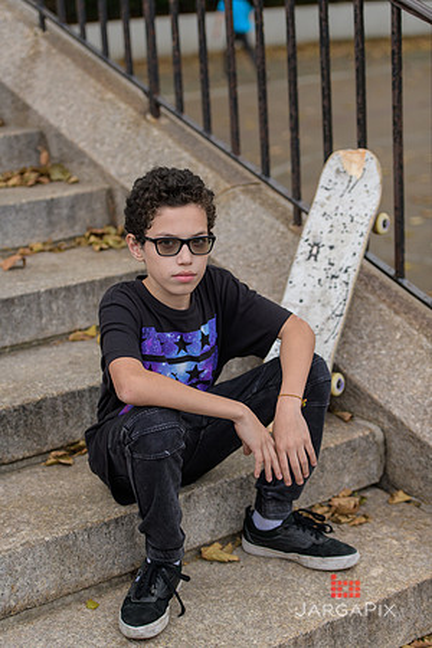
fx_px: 1260
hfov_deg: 19.5
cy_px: 324
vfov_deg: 28.8
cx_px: 216
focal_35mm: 70
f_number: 3.2
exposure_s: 1/250
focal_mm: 70
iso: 200
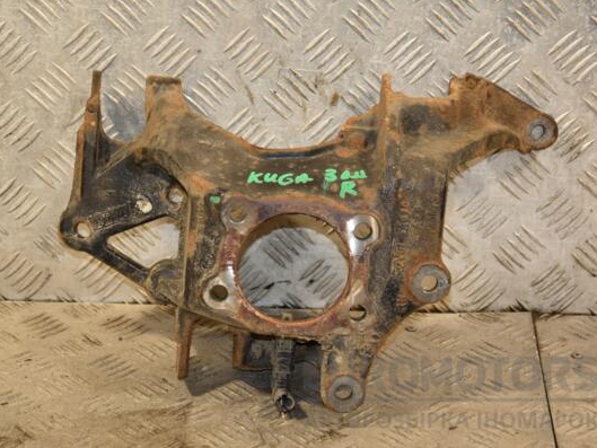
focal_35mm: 108
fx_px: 1863
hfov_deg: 18.2
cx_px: 282
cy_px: 223
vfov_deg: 13.7
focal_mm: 66
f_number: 5.3
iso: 800
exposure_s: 1/125
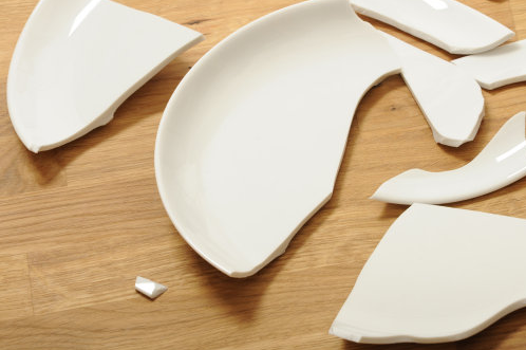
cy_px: 145
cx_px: 315
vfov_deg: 5.6
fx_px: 3591
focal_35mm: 246
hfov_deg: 8.4
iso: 200
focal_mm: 200
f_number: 16
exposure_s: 1/250
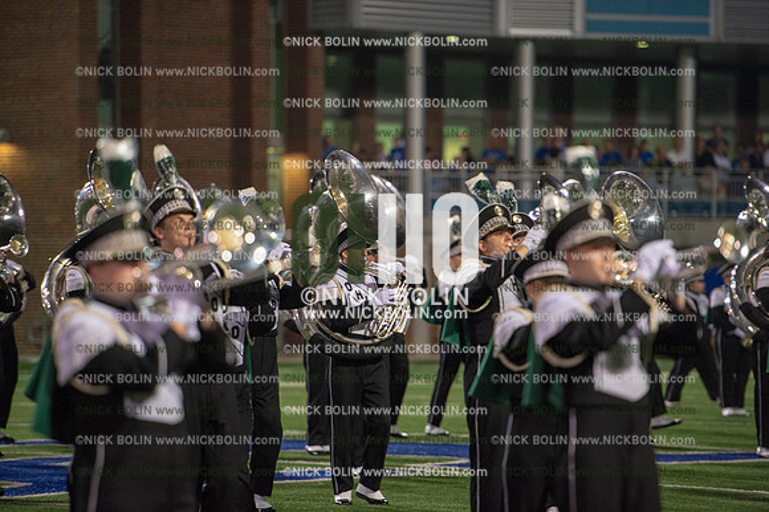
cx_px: 384
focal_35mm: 195
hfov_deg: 10.6
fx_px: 4163
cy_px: 256
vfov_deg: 7.0
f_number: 2.8
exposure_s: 1/500
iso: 4000
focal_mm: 195
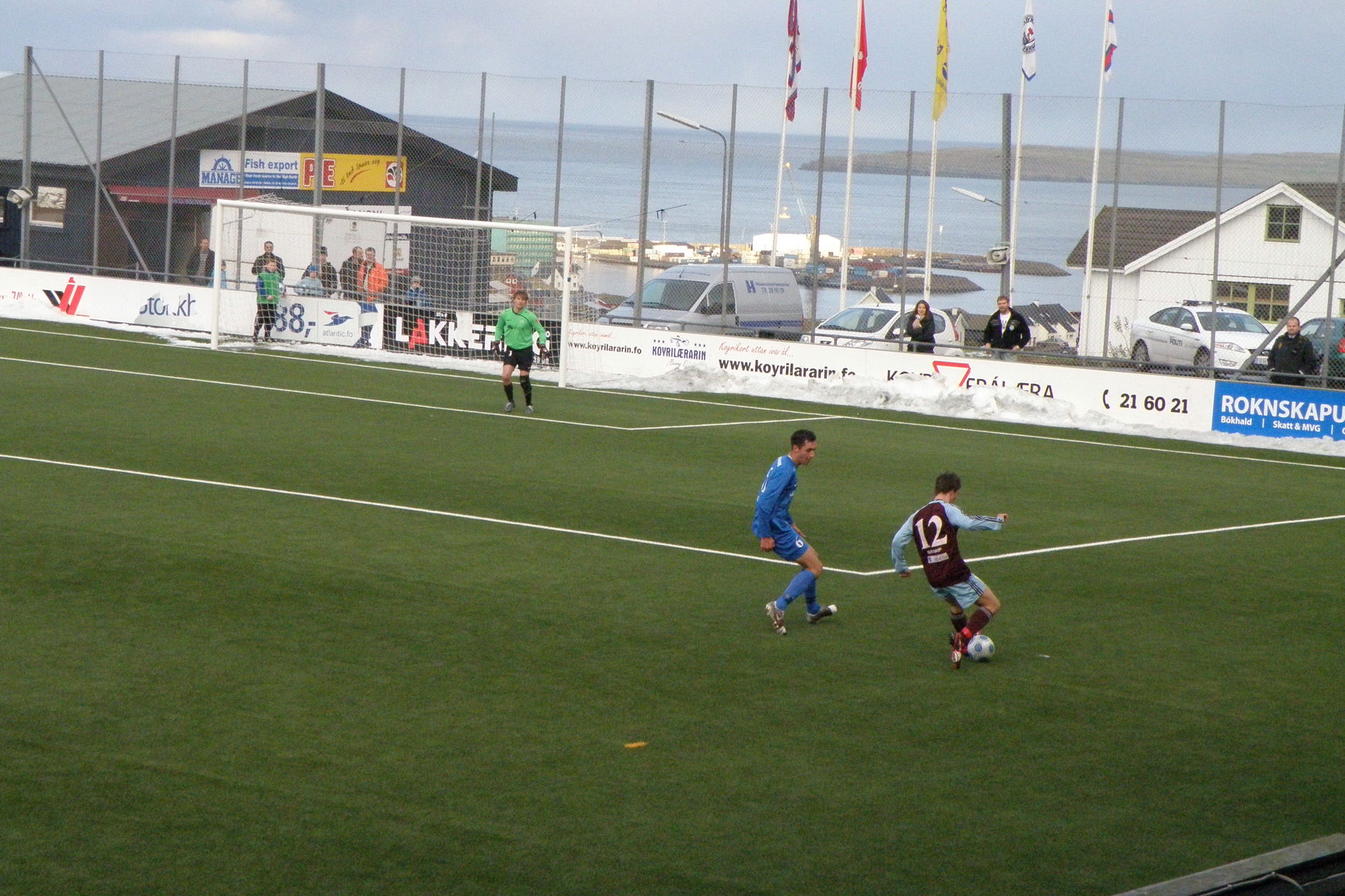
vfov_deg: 13.8
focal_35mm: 99
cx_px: 694
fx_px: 3698
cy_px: 407
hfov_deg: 20.6
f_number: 4
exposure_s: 1/640
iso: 400
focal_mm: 16.37
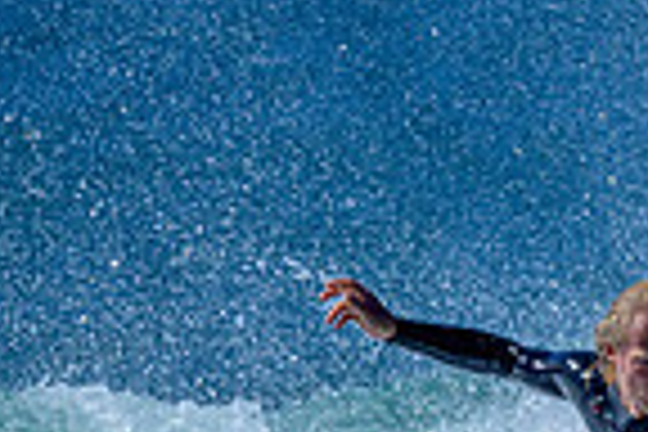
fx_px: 68701
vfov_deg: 0.4
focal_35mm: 3817
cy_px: 900
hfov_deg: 0.5
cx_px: 1025
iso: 280
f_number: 6.3
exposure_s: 1/2000
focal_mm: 800
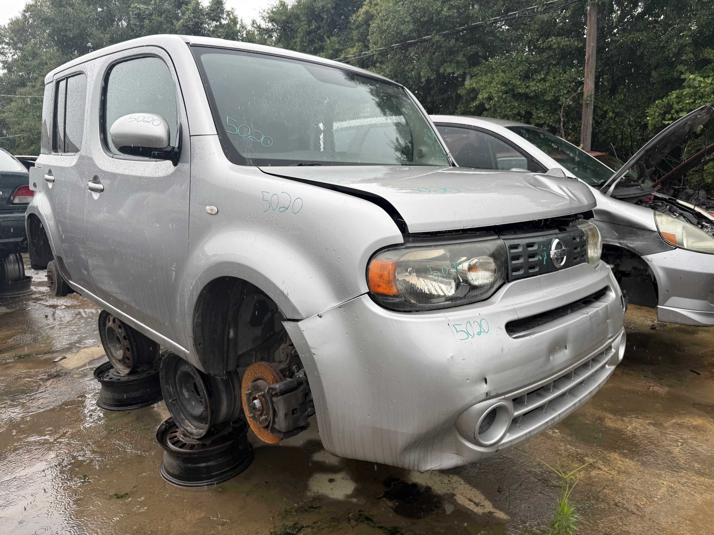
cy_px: 268
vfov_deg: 56.8
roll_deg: -0.2
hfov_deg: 71.6
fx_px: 495
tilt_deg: -9.5
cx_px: 357
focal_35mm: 24
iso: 80
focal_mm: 6.76
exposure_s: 1/943
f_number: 1.78
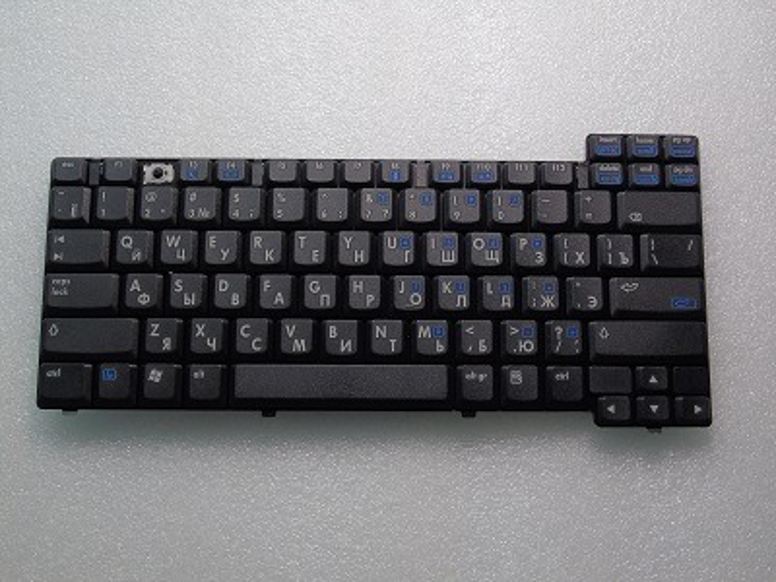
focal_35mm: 34
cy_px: 291
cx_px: 388
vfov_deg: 41.8
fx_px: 762
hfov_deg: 54.0
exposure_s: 1/13
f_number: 5.6
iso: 100
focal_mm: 6.1
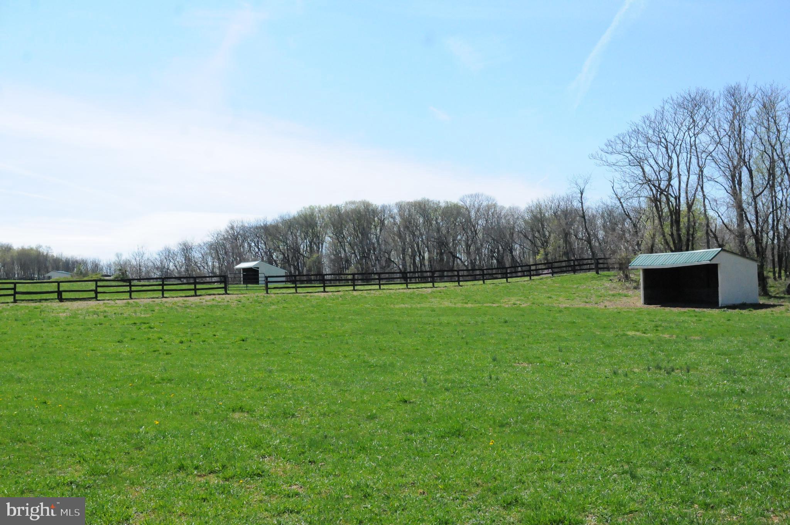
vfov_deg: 29.8
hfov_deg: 43.7
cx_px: 395
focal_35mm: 45
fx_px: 986
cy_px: 262
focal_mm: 30
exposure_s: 1/6400
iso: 3200
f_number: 9
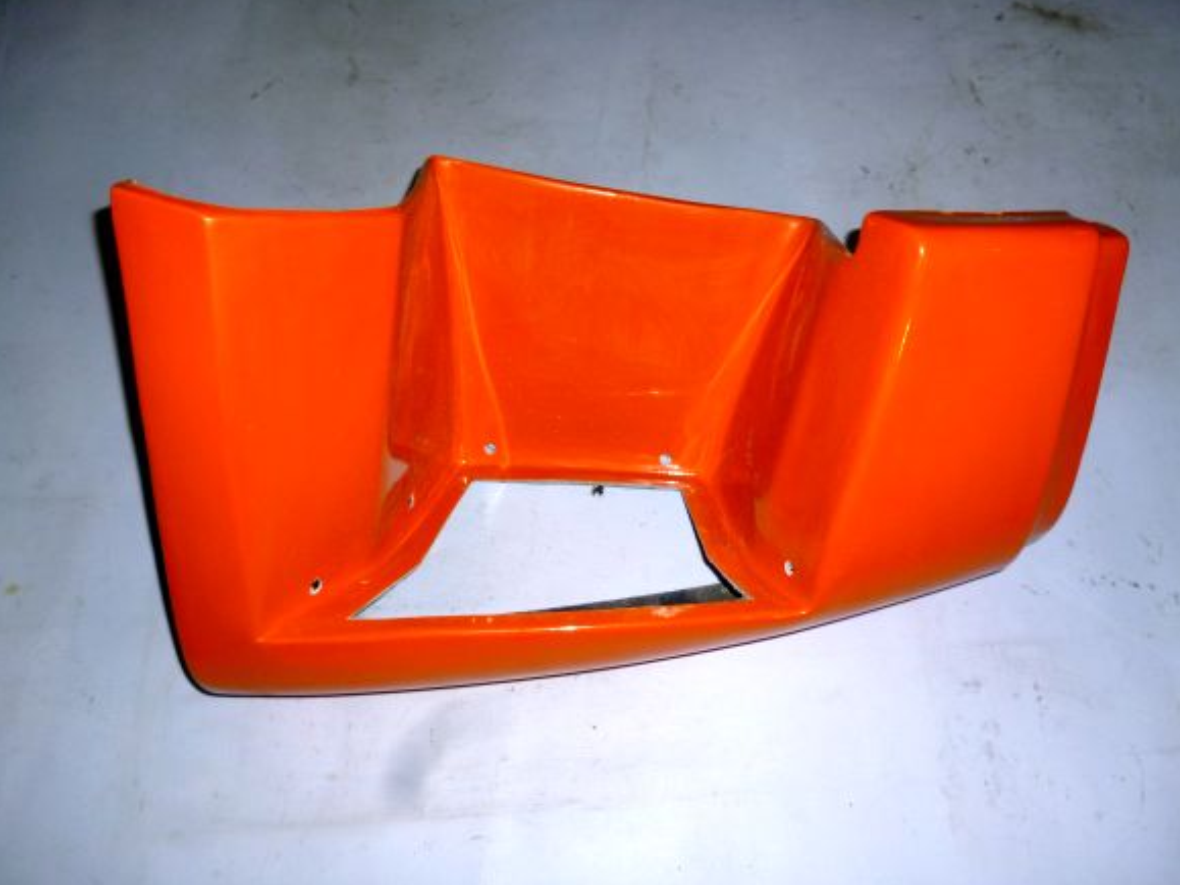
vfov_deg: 48.2
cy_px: 434
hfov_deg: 61.7
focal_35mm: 29
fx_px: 988
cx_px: 601
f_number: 3.1
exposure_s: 1/60
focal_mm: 5
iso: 160
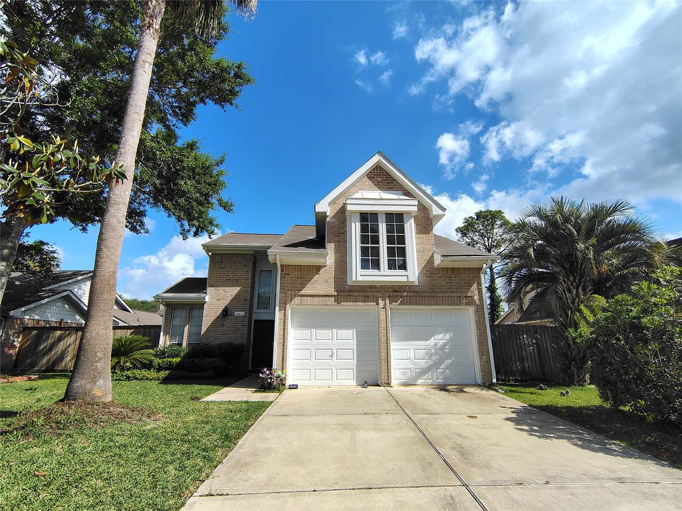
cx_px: 341
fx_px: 315
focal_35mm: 16
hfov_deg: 94.5
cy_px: 256
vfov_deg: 78.1
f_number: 2.2
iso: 100
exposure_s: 1/1320
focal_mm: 2.13
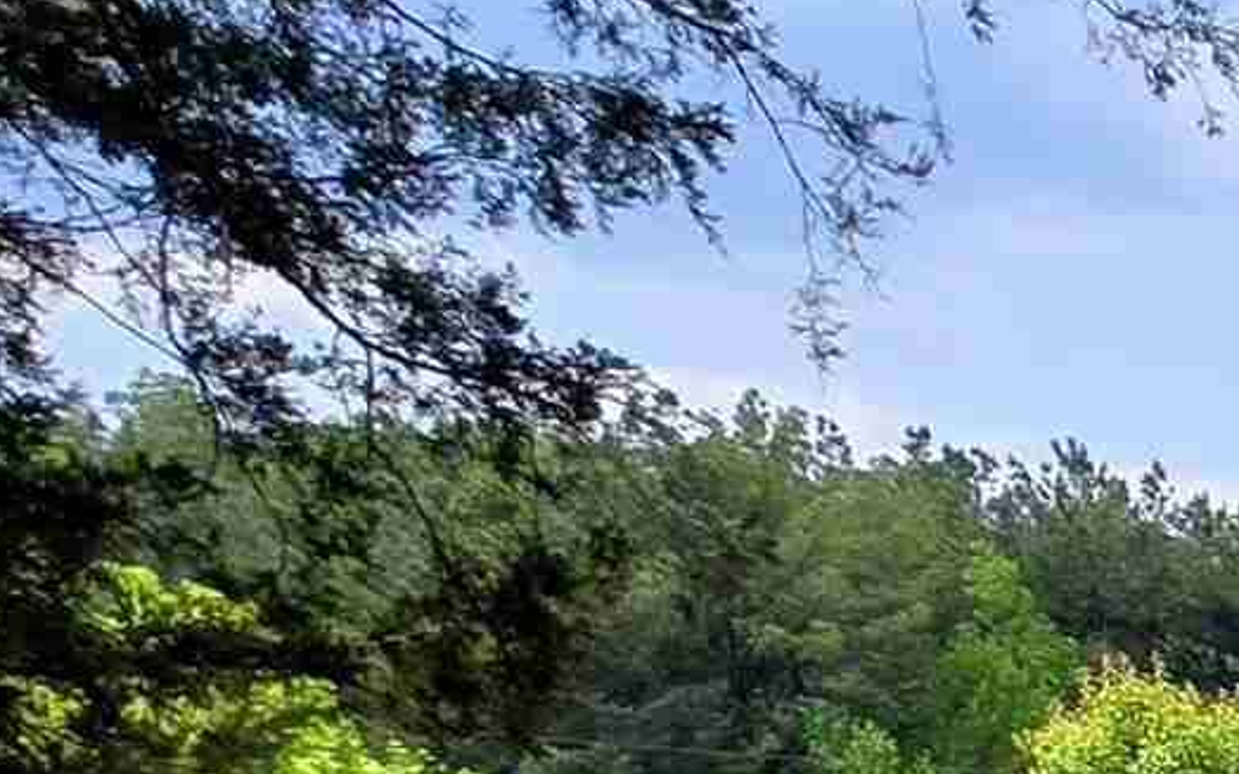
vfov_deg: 13.5
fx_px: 2735
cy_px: 1617
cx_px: 2945
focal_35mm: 81
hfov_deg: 15.2
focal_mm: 2.2
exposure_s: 1/1120
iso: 50
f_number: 2.2
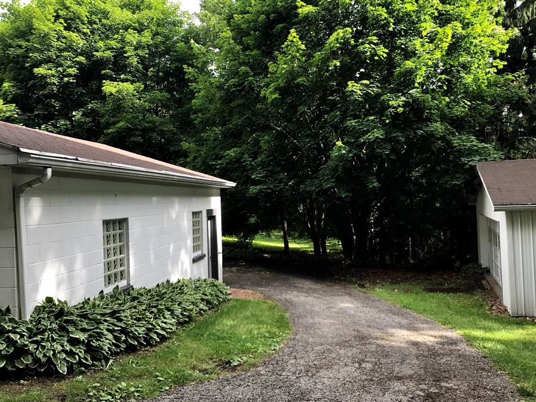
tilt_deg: +1.0
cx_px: 270
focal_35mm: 29
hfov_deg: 61.7
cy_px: 199
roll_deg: +1.6
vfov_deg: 48.2
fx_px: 449
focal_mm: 3.99
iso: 20
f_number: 1.8
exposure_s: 1/347
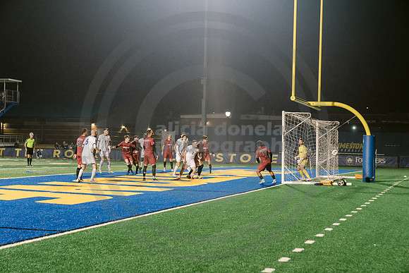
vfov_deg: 19.5
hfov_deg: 28.8
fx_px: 795
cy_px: 137
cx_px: 204
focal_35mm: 70
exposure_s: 1/200
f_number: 4.5
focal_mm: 70
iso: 2500
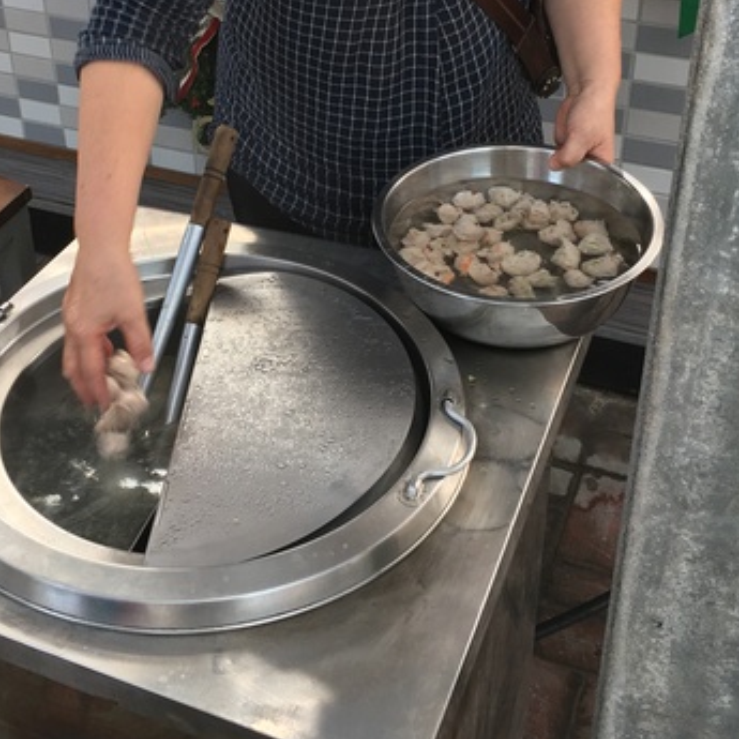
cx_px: 280
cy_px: 193
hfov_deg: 32.6
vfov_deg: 32.2
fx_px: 1256
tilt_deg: -31.6
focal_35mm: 52
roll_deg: +0.2
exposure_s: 1/60
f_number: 2.2
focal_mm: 4.15
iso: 32
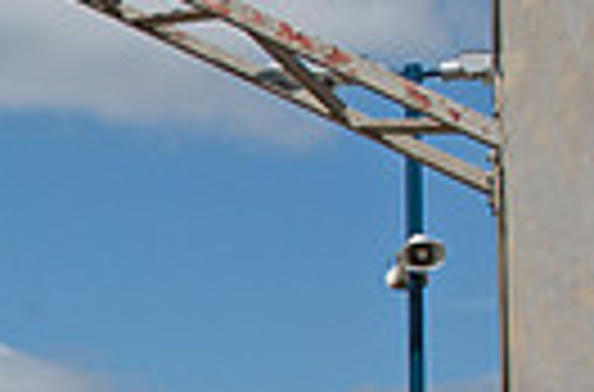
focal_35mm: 165
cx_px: -698
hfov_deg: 11.0
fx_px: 2716
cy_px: 795
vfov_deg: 7.9
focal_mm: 25
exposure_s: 1/320
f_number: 9
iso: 200
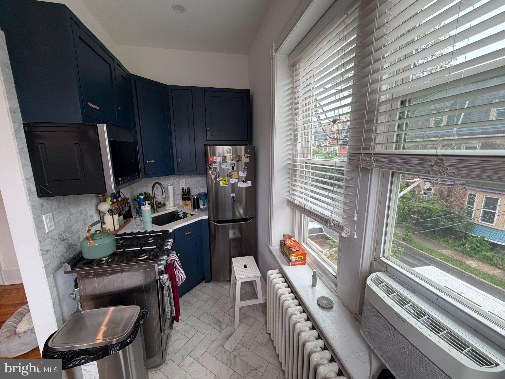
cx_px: 252
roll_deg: +0.9
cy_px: 190
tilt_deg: -10.5
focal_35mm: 14
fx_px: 204
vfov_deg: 85.7
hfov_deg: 102.1
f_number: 2.2
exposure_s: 1/120
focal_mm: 2.22
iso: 125
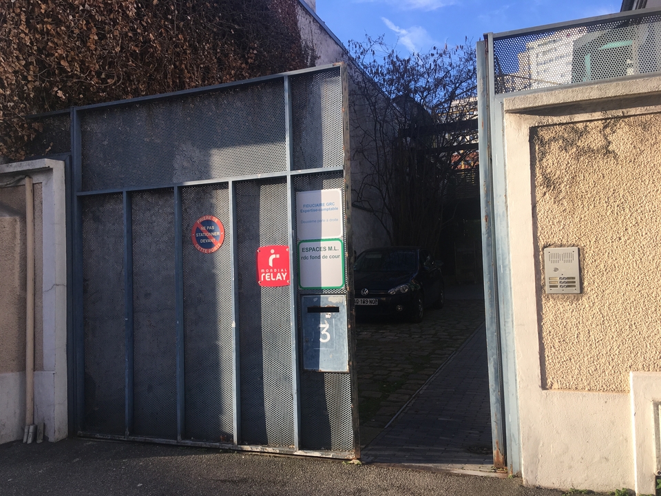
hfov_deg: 61.7
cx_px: 330
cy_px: 248
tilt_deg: +3.0
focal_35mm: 29
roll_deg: +2.6
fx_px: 554
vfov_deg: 48.2
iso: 25
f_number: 2.2
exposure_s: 1/434
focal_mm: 4.15
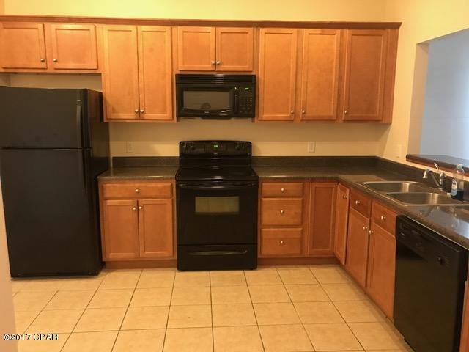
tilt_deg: -9.5
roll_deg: +0.5
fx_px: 379
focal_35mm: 28
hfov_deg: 63.4
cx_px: 234
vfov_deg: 49.7
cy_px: 176
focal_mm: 3.99
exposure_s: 1/5
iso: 100
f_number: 1.8
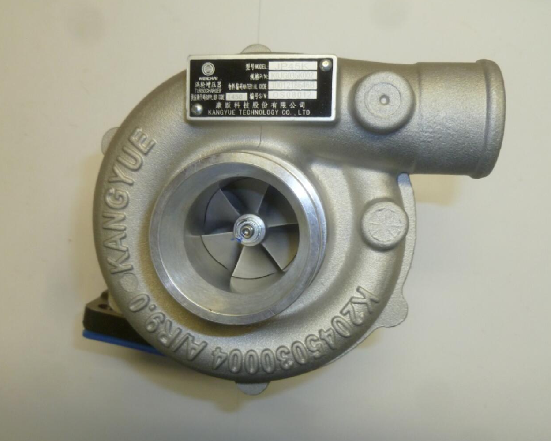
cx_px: 251
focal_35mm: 35
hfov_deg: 51.5
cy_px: 239
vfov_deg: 42.2
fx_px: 571
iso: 160
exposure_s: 1/30
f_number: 3.3
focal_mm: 5
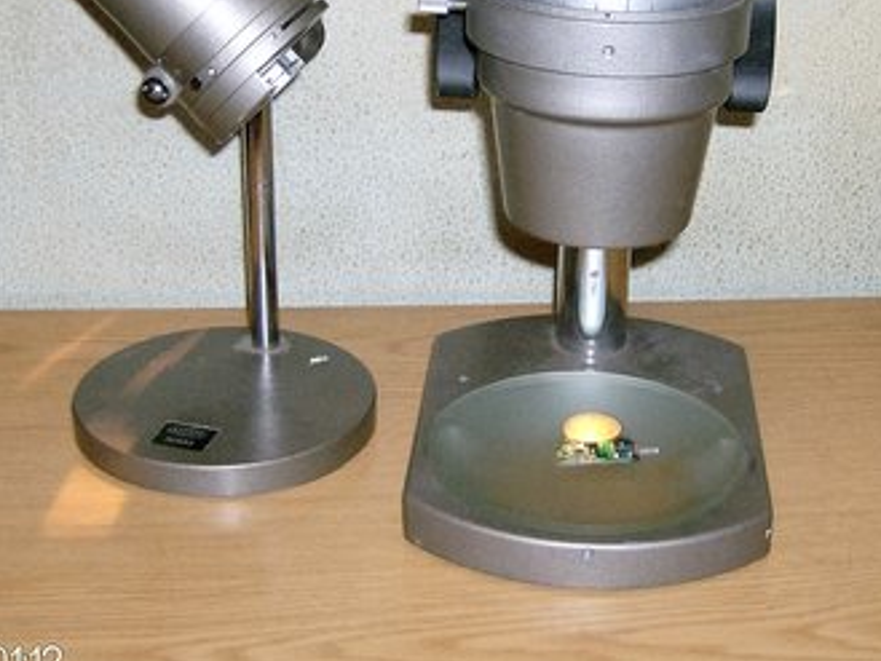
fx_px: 1680
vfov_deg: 22.1
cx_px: 498
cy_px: 193
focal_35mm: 66
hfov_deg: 29.3
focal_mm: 6
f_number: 2.8
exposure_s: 1/60
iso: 200
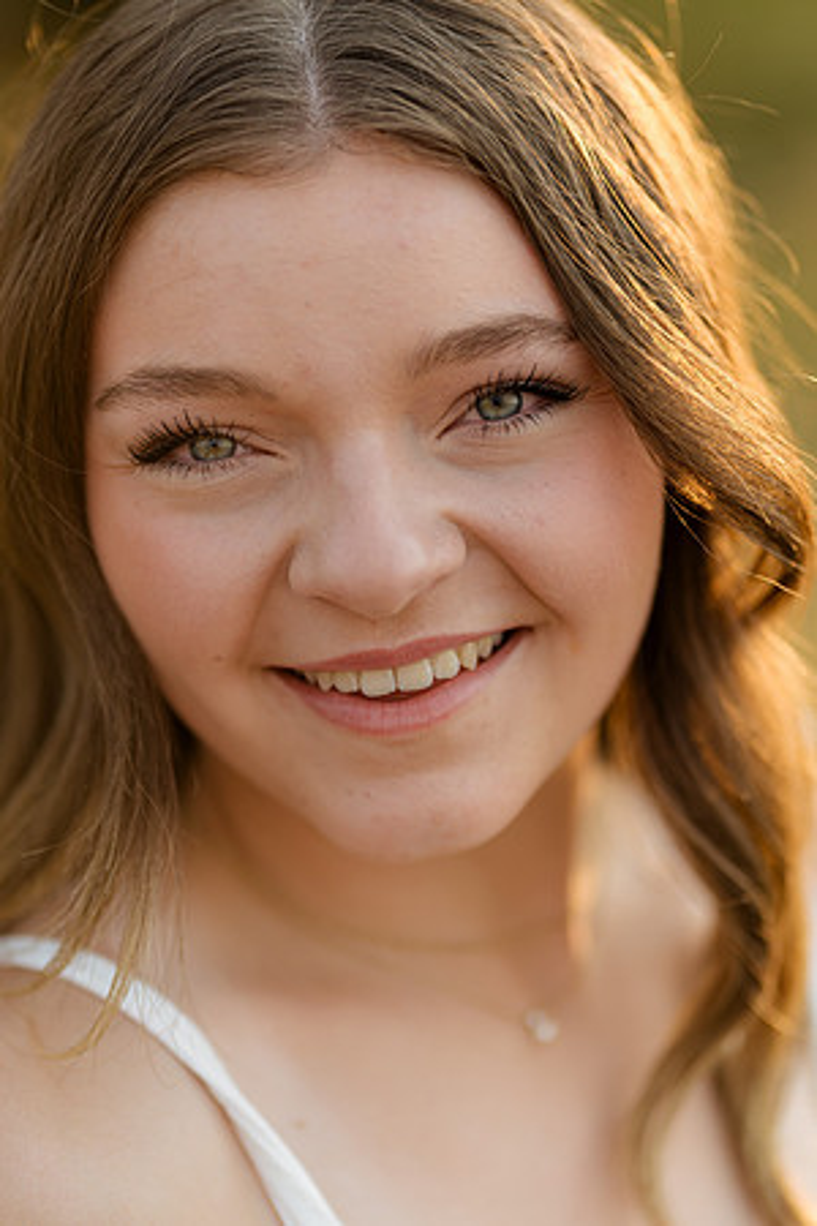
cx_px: 408
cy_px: 613
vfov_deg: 23.9
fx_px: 2893
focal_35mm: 85
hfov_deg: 16.1
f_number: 1.8
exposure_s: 1/1000
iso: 125
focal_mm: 85
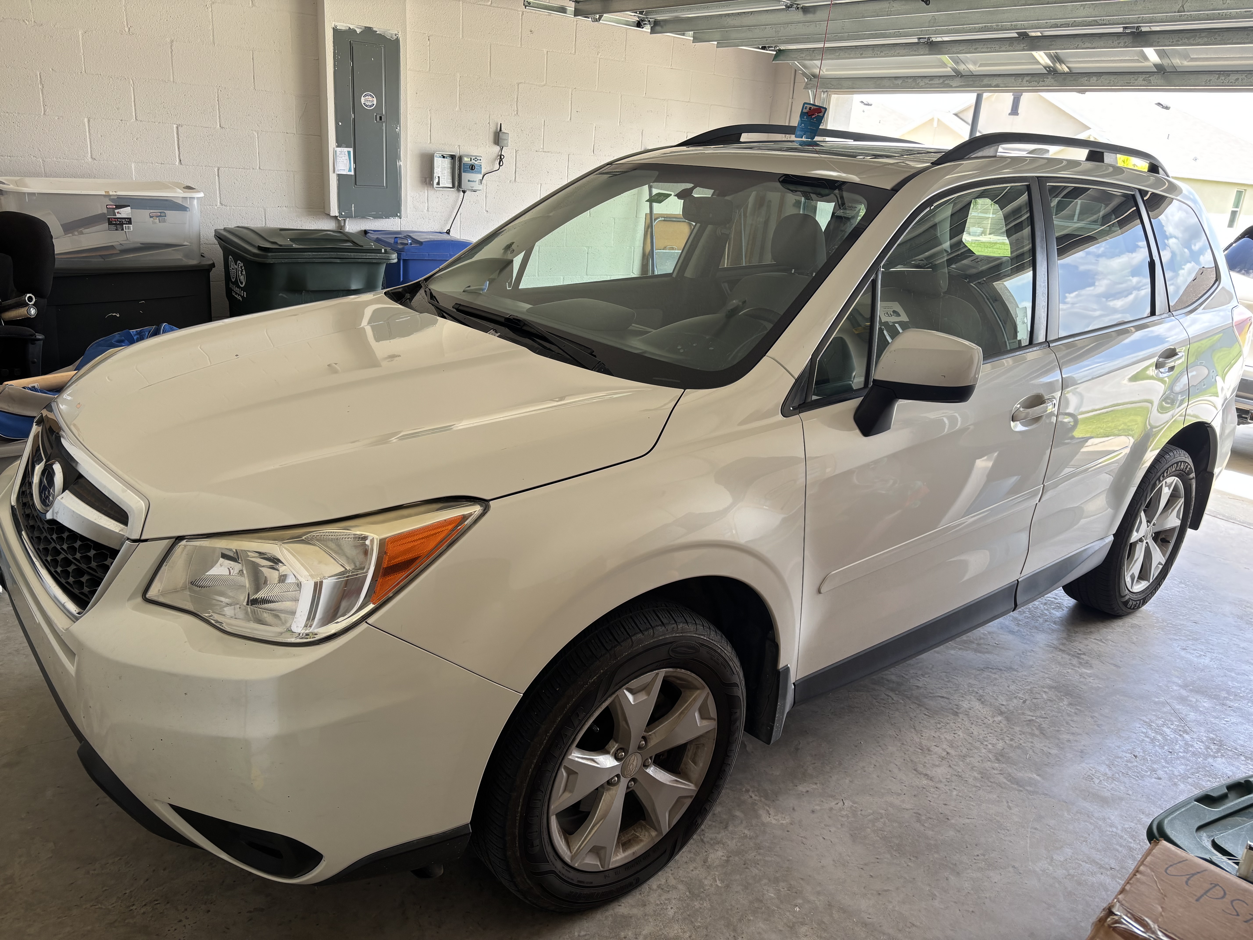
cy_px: 470
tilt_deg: -18.0
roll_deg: -4.7
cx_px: 626
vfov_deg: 53.1
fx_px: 941
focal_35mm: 26
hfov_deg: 67.3
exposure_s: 1/121
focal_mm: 5.96
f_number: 1.6
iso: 50
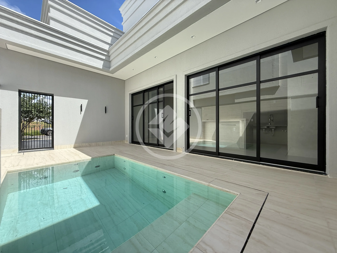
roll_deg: -0.3
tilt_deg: +0.6
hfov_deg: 102.1
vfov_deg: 85.7
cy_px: 126
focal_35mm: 14
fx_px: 136
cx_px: 168
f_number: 2.2
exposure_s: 1/1050
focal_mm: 2.22
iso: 64
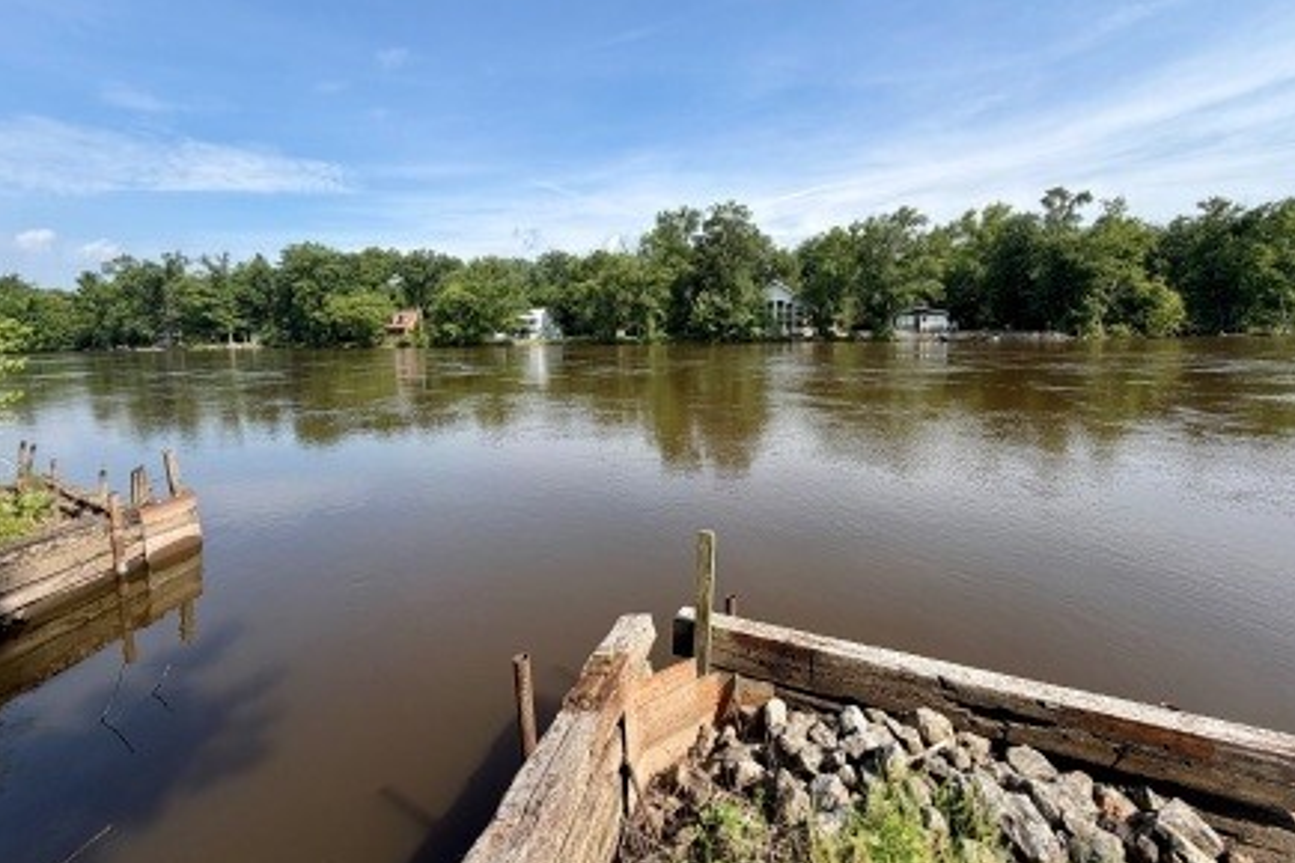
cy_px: 375
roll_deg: +1.3
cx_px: 655
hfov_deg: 100.4
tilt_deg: -4.6
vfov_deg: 76.9
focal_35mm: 15
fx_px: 540
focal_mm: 2.22
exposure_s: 1/770
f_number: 2.2
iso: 25
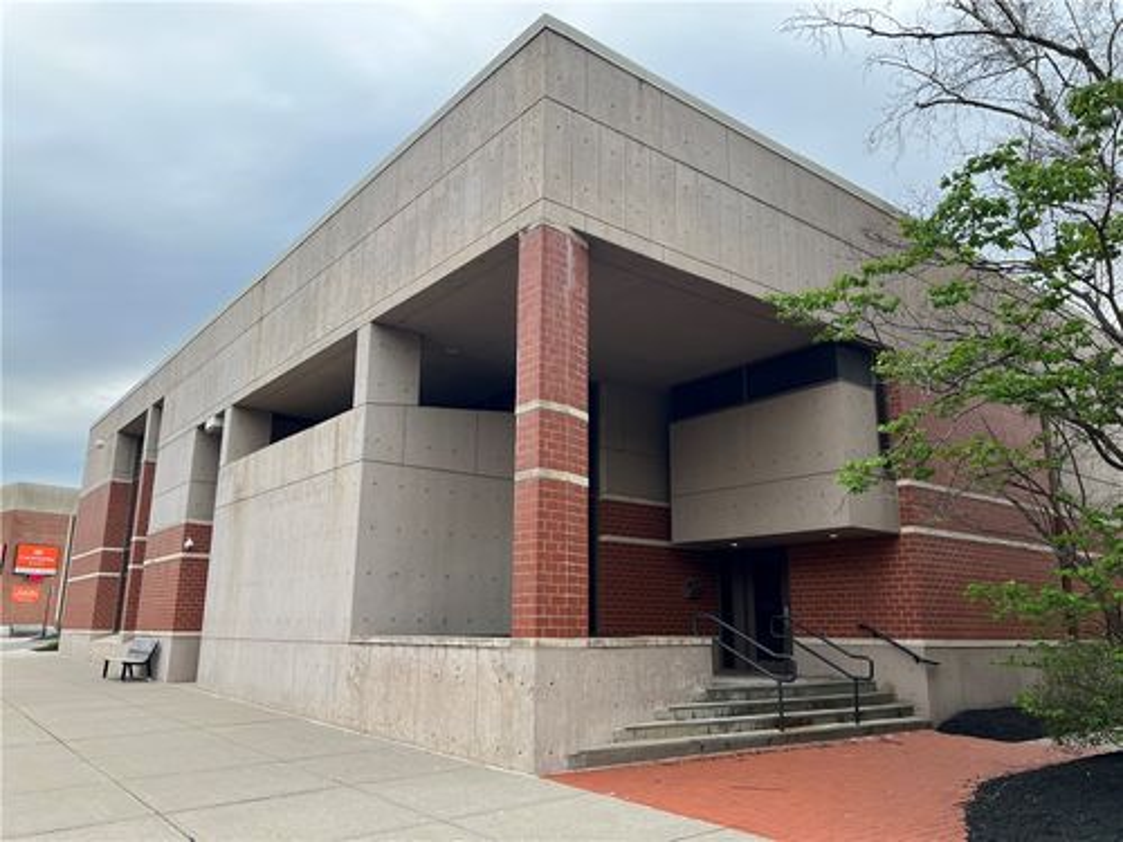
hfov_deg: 67.3
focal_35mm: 26
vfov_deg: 53.1
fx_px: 843
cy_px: 421
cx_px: 562
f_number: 1.5
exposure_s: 1/658
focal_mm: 5.7
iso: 50
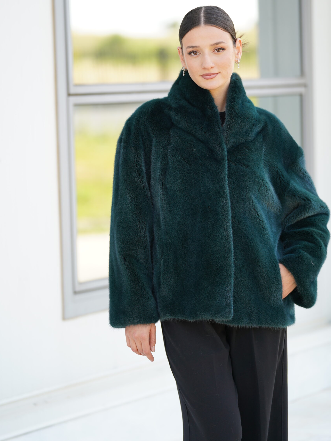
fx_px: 1721
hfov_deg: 11.0
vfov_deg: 14.6
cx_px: 165
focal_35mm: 135
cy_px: 214
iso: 160
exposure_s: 1/250
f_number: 2.8
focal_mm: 124
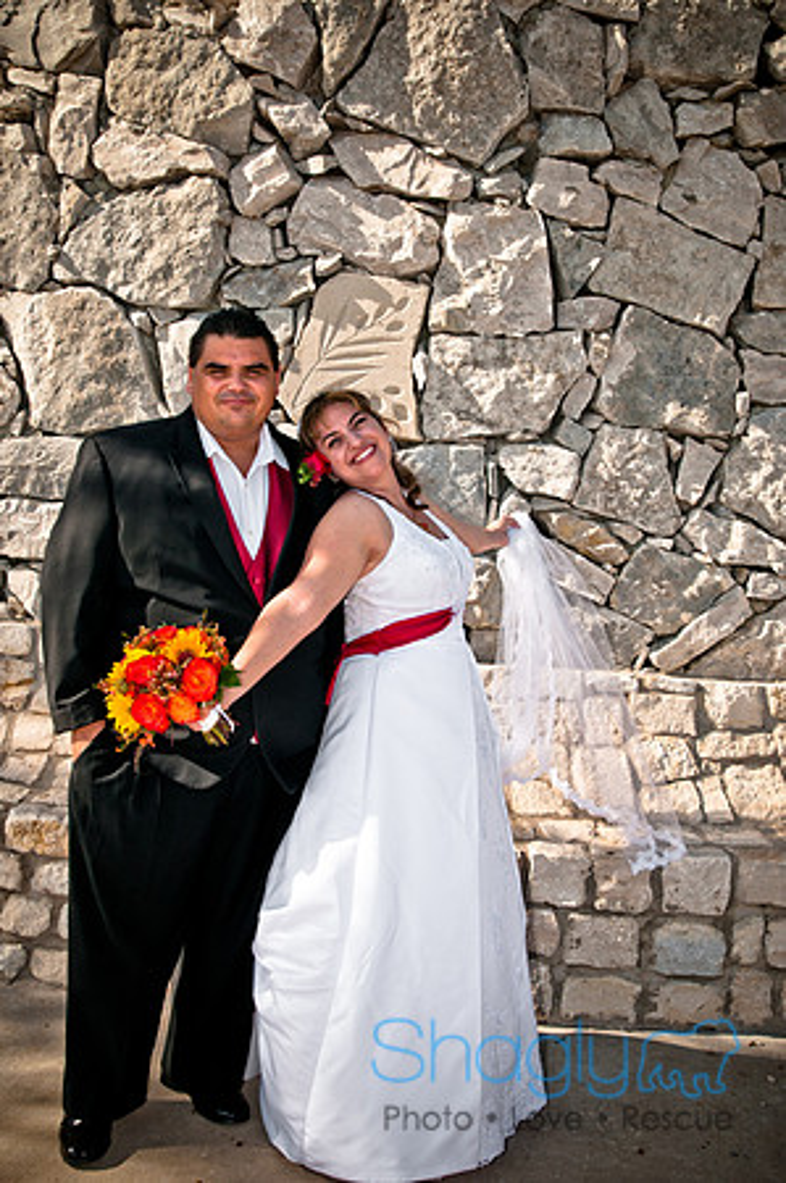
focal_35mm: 45
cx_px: 393
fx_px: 1477
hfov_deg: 29.8
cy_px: 592
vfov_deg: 43.6
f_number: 10
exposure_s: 1/250
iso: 200
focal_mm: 30
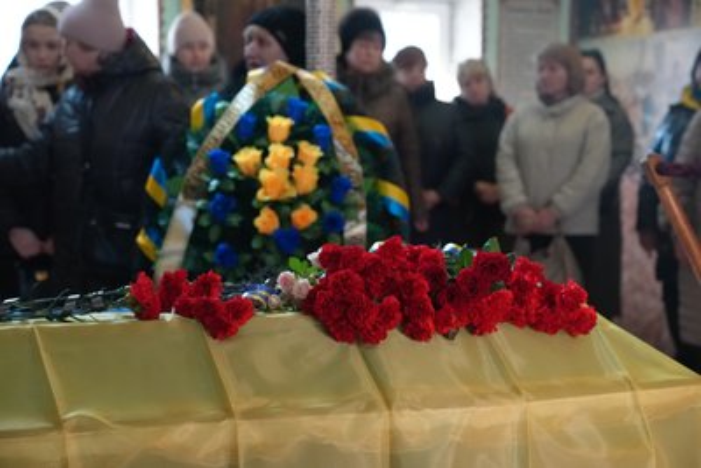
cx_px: 350
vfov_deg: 19.5
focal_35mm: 70
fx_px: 1363
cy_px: 234
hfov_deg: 28.8
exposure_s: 1/160
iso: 12800
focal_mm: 70
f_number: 4
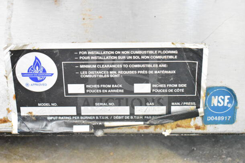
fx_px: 388
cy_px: 82
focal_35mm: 57
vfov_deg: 23.8
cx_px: 122
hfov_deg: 35.0
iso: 20000
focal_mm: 38
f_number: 4.8
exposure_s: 1/60
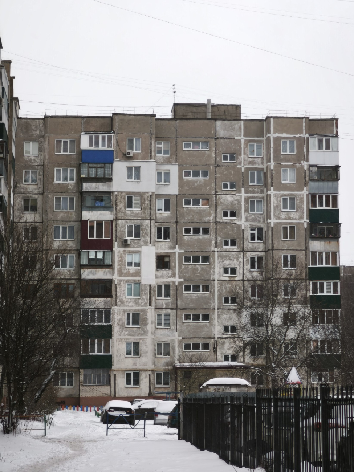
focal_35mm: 100
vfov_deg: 19.6
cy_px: 236
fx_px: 1364
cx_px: 177
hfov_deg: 14.8
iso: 50
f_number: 1.9
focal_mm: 7.1
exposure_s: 1/208
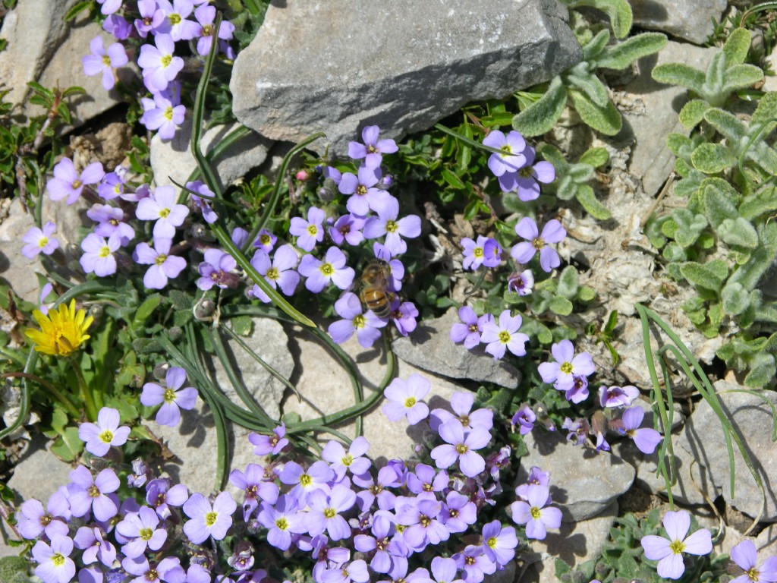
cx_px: 388
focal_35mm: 150
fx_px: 3367
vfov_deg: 9.9
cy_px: 292
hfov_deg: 13.2
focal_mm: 37.7
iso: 50
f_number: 5.5
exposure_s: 1/351
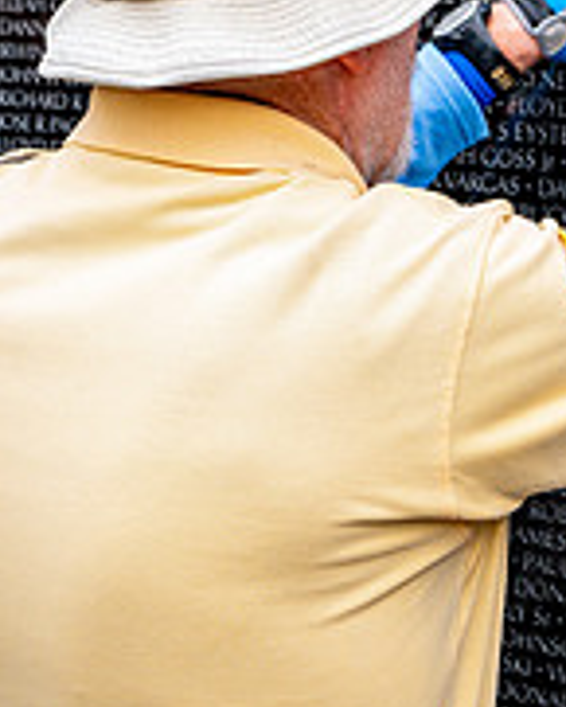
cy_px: 141
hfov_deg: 14.5
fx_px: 2197
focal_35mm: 105
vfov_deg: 18.1
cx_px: 517
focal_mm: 45
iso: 900
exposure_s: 1/640
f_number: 8
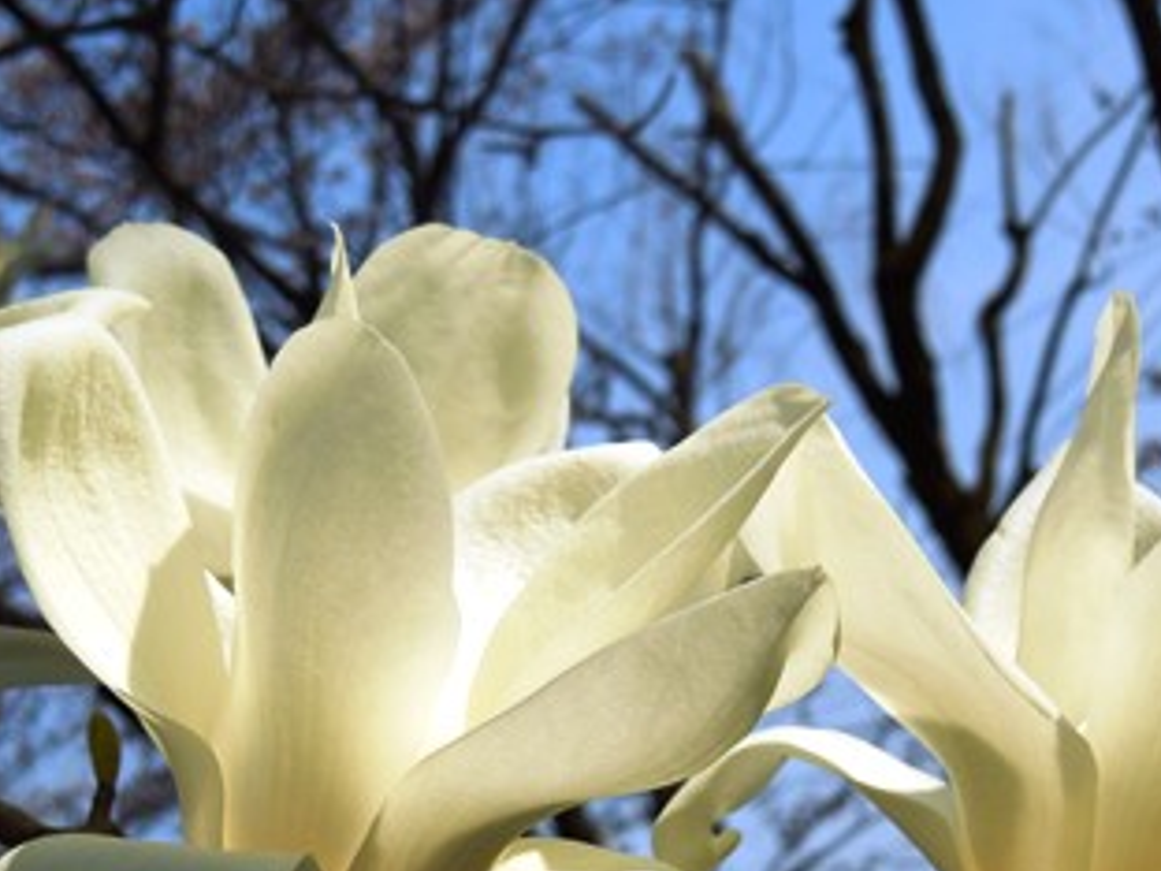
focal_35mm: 112
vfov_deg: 13.2
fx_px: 3756
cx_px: 707
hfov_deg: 17.6
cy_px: 618
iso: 100
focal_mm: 14.1
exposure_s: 1/1000
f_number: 4.5
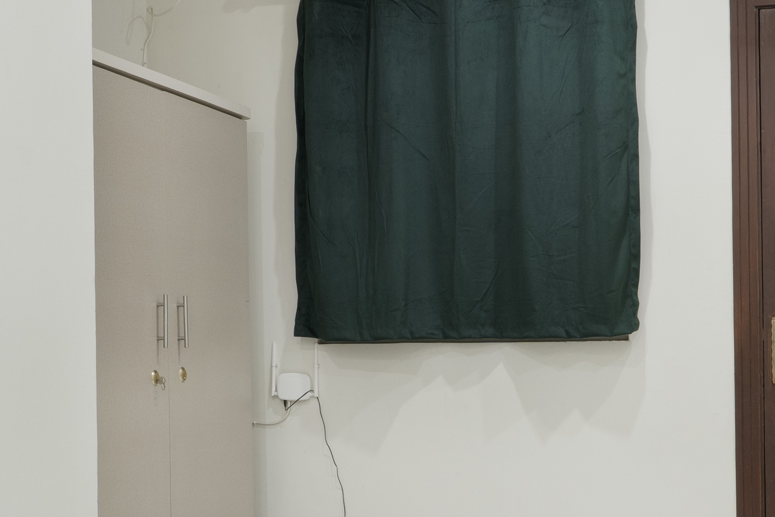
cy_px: 378
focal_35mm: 73
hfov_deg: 27.7
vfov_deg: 18.6
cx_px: 458
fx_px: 1571
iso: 400
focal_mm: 18
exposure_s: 2
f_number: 8
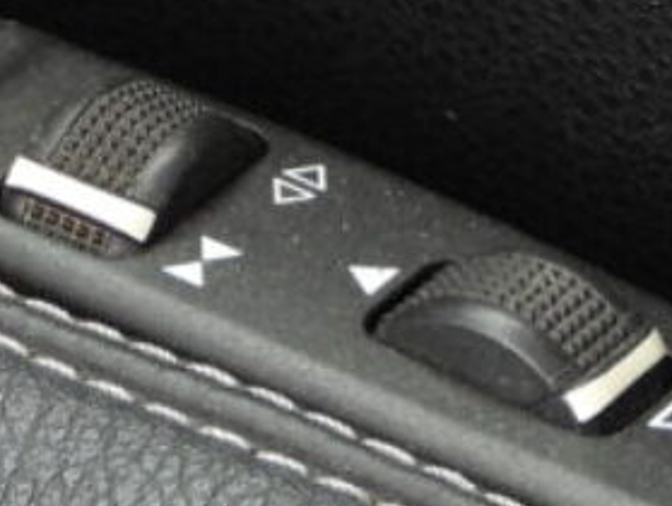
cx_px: 407
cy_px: 236
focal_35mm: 717
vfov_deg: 2.1
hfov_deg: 2.8
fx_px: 13937
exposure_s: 1/60
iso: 160
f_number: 4
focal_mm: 22.5
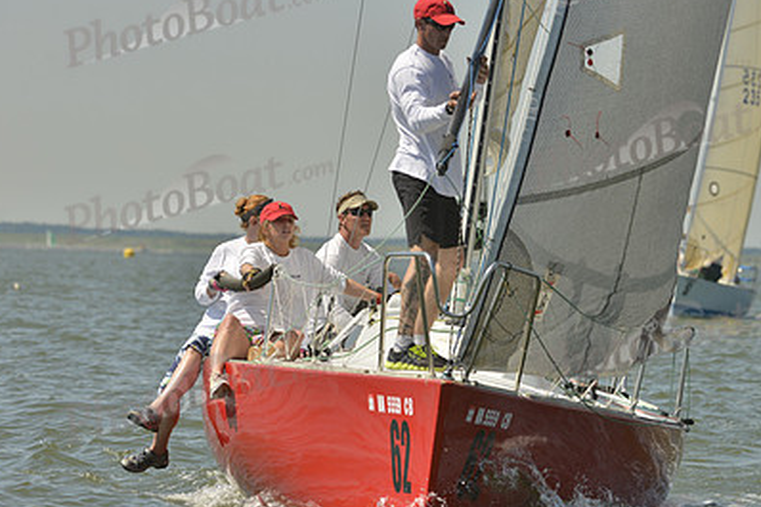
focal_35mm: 321
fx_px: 6782
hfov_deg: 6.4
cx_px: 434
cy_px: 267
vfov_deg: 4.3
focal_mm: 220
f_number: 7.1
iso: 200
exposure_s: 1/1000
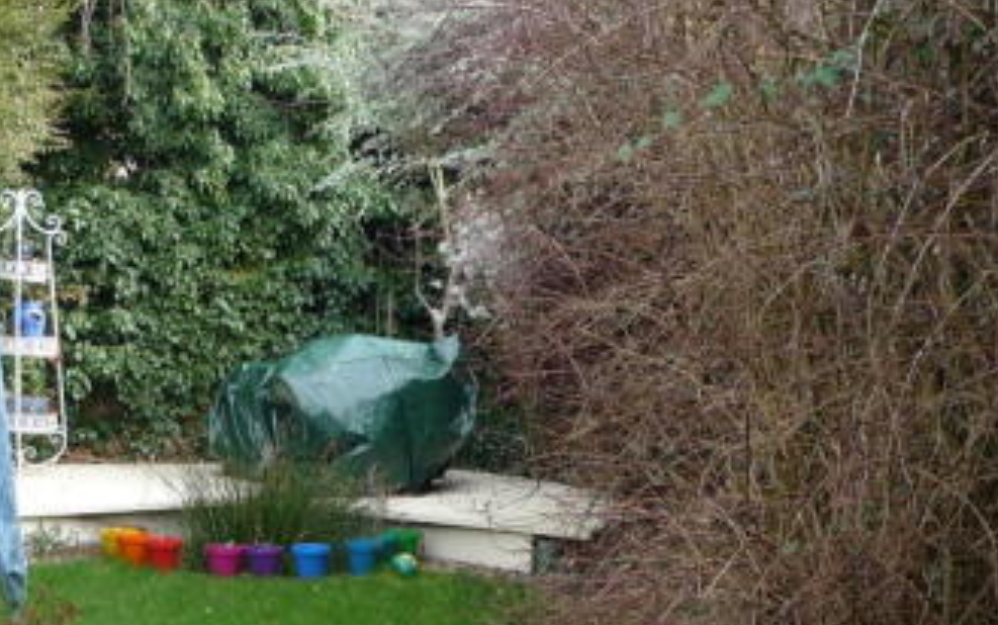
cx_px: 290
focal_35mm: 62
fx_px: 1687
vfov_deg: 20.6
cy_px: 560
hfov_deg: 32.5
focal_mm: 5.5
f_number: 2.8
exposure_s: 1/125
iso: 100
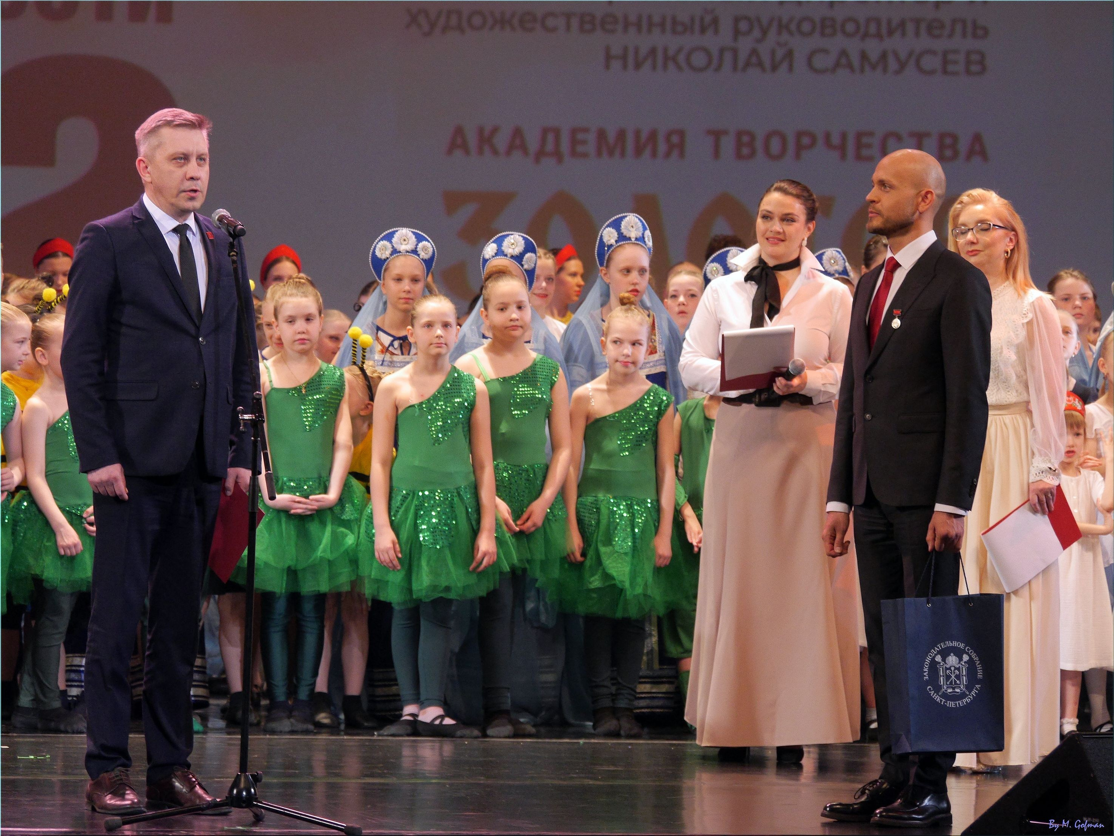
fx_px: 6436
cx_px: 557
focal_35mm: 200
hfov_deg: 9.9
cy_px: 418
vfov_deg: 7.4
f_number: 5
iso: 1600
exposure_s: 1/160
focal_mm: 100
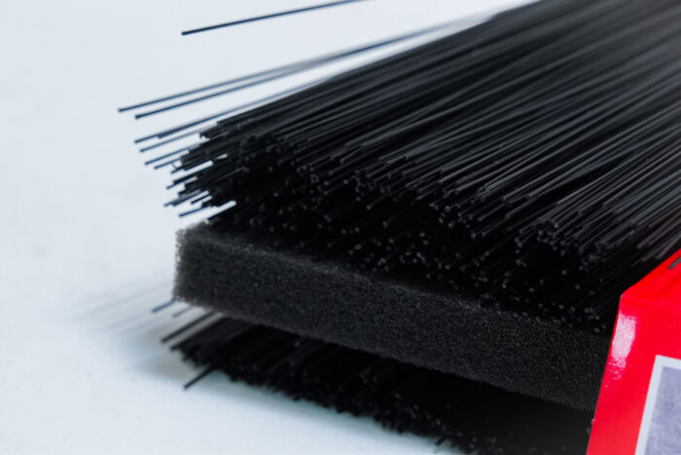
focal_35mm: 105
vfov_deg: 13.0
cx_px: 340
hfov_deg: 19.5
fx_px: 1987
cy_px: 228
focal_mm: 70
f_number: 11
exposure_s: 1/125
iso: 3200
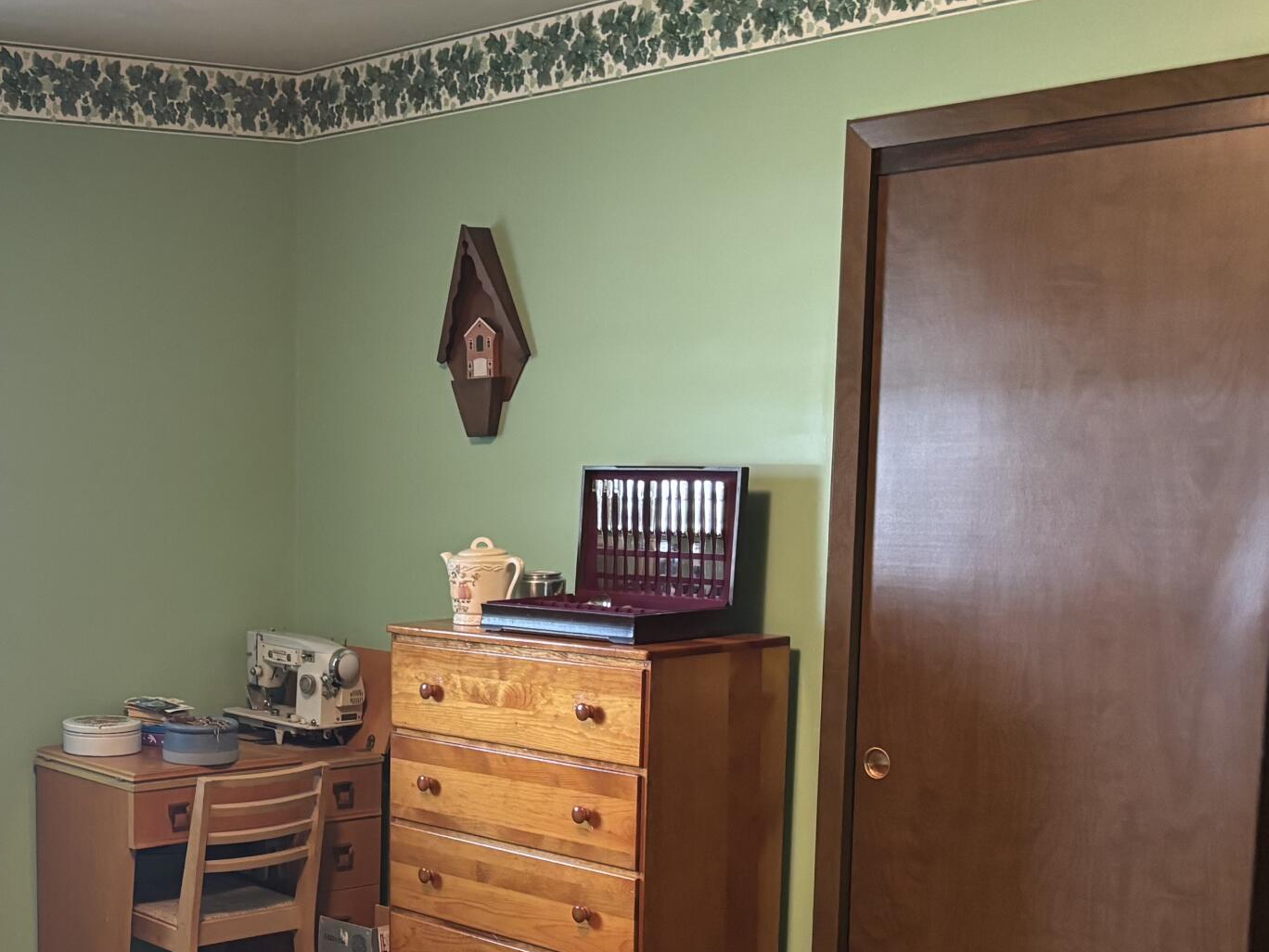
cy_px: 807
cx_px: 167
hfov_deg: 32.4
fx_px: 2090
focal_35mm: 57
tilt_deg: -9.1
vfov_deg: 25.1
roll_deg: +1.3
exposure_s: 1/40
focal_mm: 5.96
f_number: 1.6
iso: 400
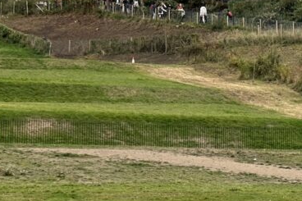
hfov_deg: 9.1
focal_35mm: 223
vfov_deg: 6.1
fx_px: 1870
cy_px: 9
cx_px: 363
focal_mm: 9
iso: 32
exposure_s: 1/99
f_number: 2.8
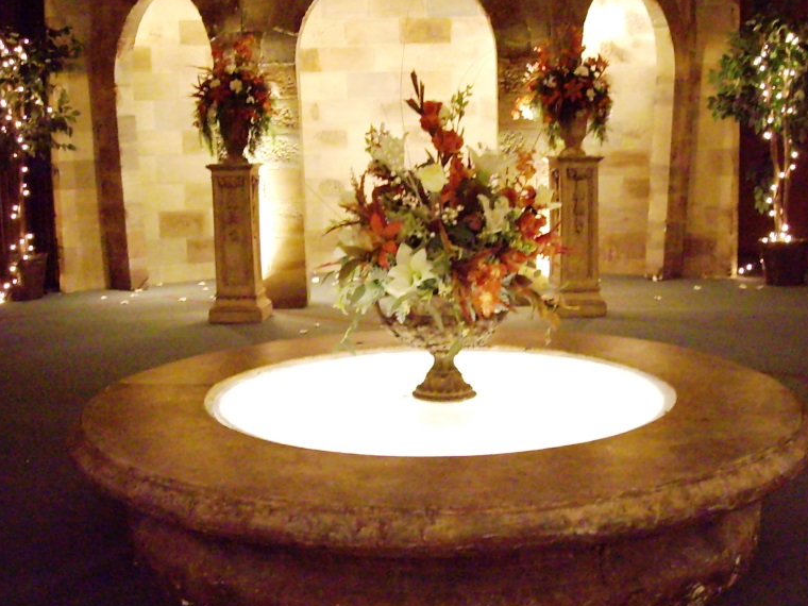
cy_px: 273
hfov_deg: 43.8
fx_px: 1004
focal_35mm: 43
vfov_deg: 33.6
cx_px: 422
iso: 800
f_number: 2.7
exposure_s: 1/10
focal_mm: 6.2
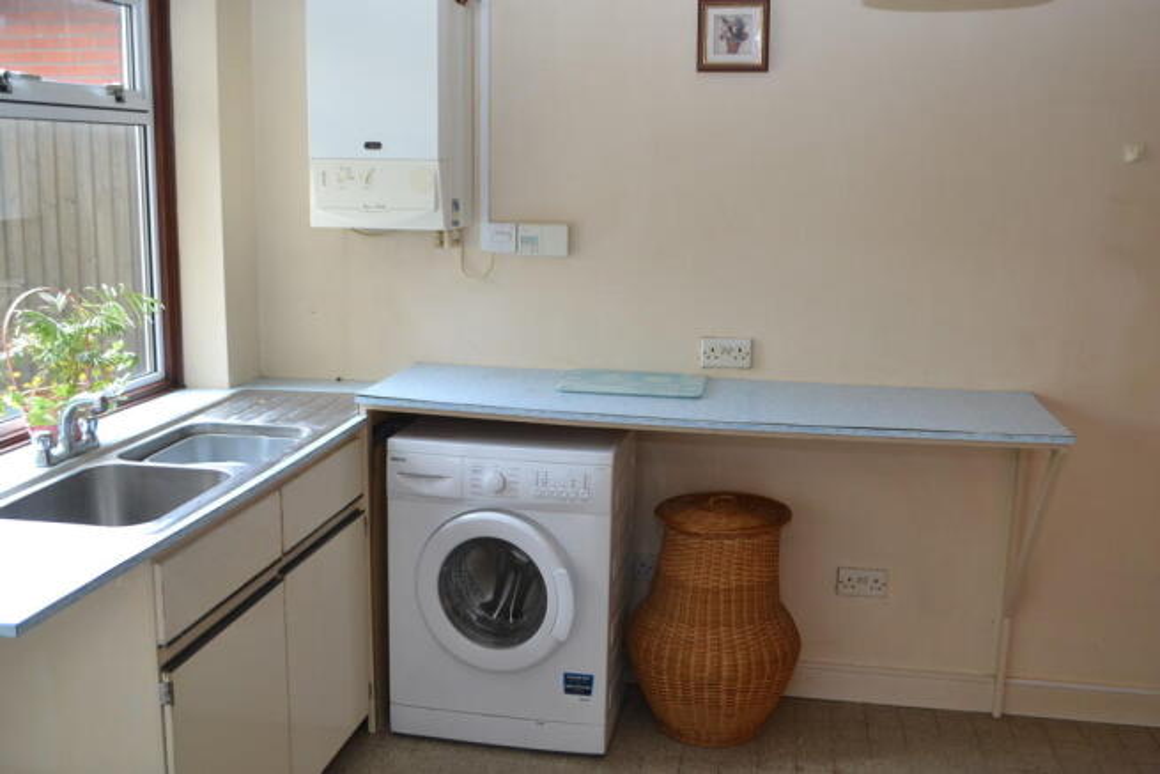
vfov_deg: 36.9
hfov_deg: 53.1
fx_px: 1160
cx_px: 580
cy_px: 387
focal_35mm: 36
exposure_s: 1/80
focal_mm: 24
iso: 400
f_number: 4.2
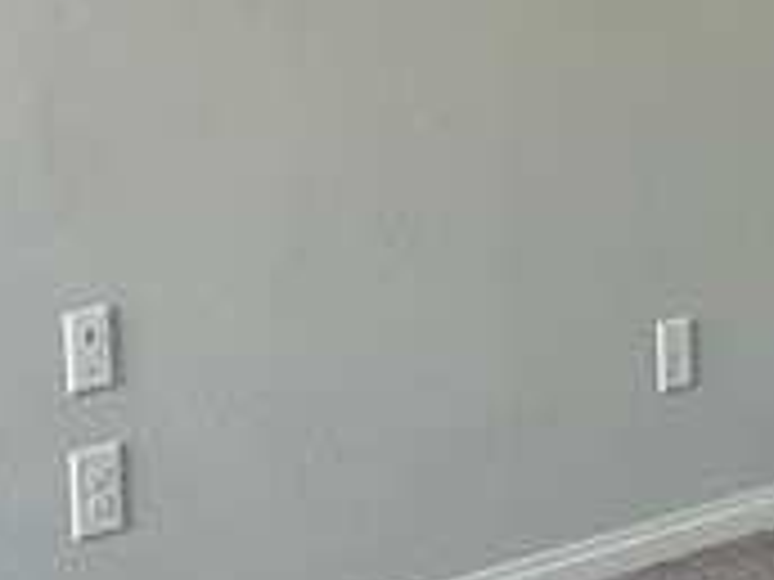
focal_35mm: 143
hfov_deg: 12.7
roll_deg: +1.8
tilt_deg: -3.2
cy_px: -4
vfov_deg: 10.3
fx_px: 3197
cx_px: 1350
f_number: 1.78
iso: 200
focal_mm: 6.86
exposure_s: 1/120
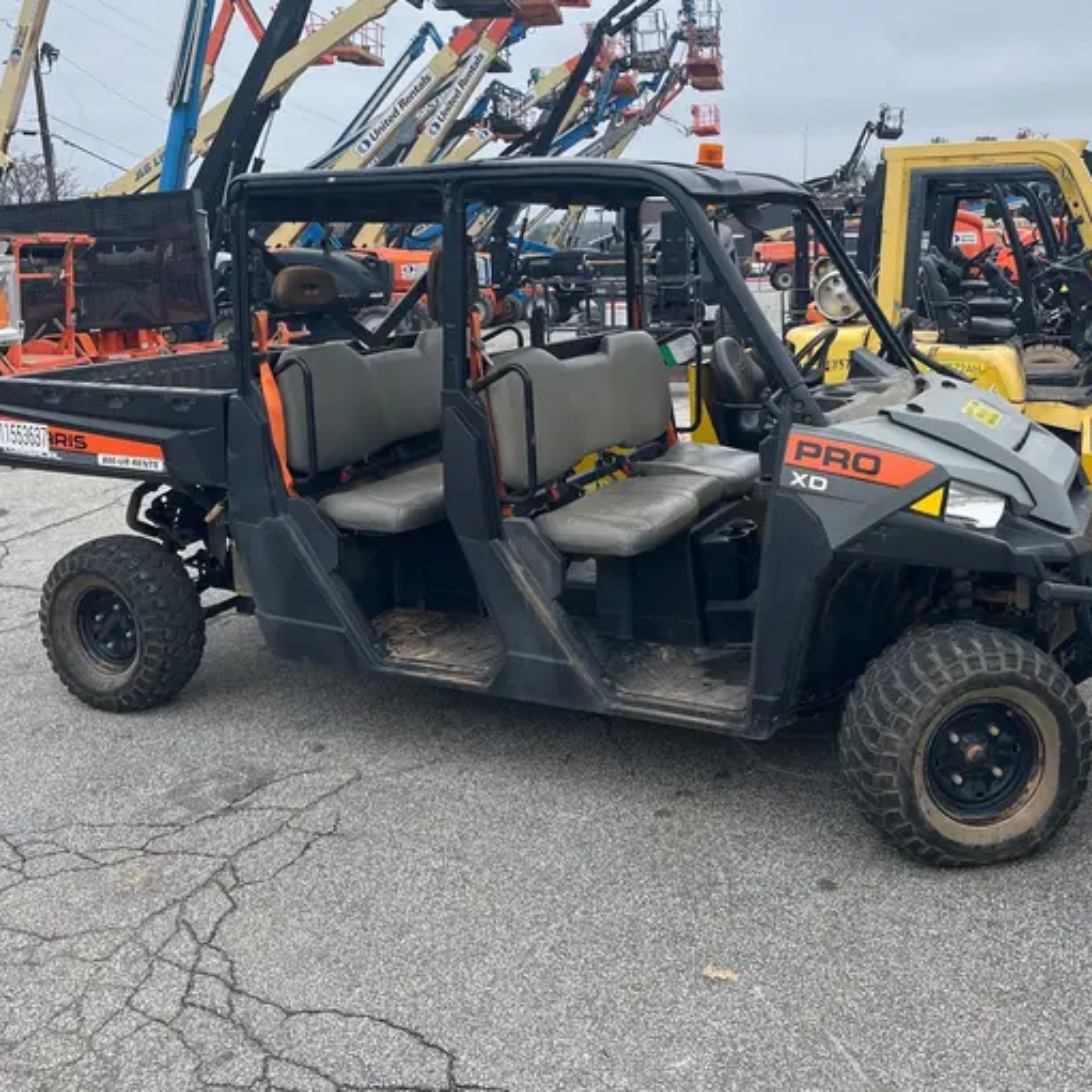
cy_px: 411
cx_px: 581
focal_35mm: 33
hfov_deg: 49.7
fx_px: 1178
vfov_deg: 49.3
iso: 50
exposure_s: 1/906
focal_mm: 5.1
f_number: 1.6
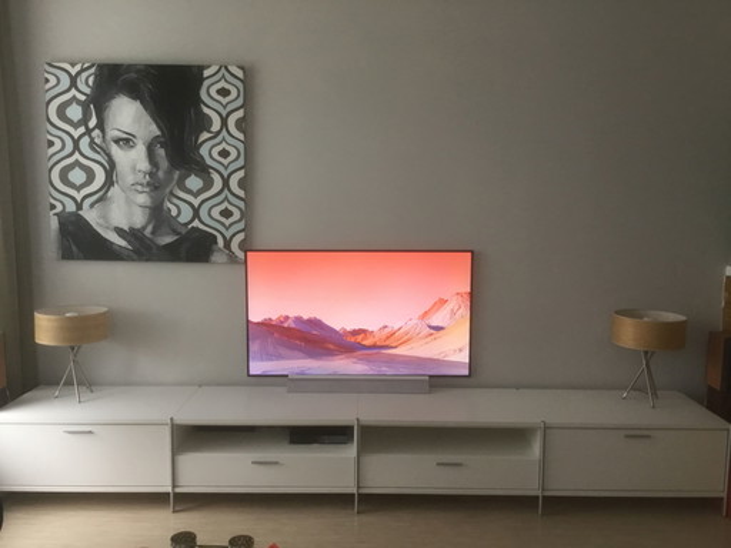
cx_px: 366
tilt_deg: -8.0
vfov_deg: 45.4
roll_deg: +0.6
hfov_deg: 58.4
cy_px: 274
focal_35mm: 31
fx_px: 655
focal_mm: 3.3
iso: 100
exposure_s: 1/33
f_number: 2.4
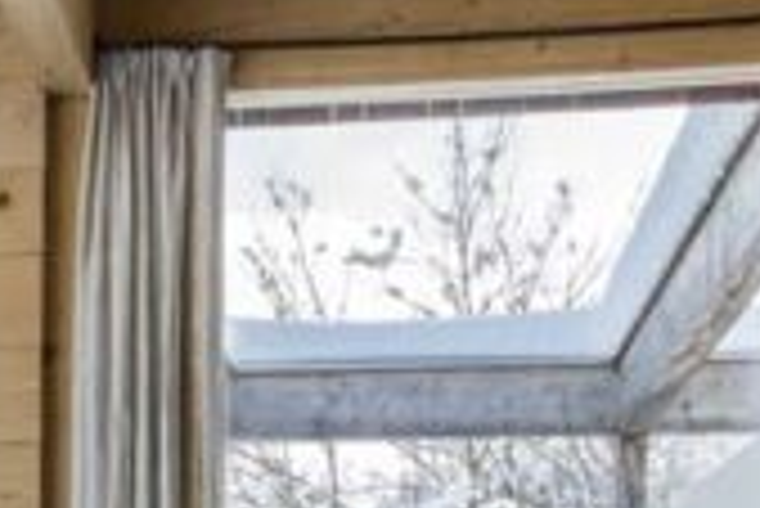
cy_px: 802
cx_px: 85
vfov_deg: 15.1
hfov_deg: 23.8
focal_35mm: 83
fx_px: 1754
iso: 250
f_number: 13
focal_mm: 18
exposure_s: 1/50
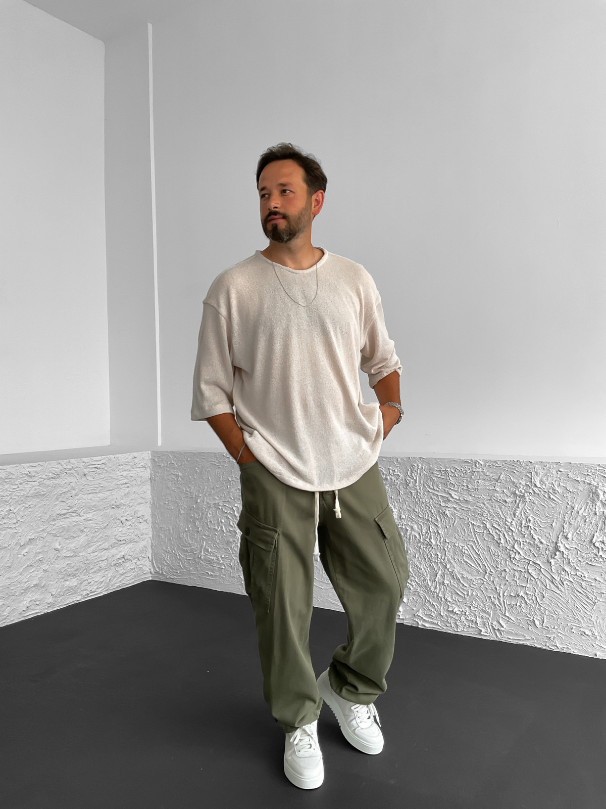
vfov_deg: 61.7
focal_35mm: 29
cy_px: 404
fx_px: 677
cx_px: 303
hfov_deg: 48.2
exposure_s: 1/120
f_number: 1.8
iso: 32
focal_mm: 3
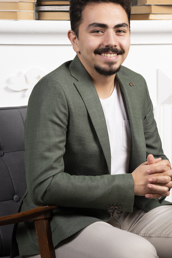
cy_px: 125
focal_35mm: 152
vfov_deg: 13.5
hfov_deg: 9.0
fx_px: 1088
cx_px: 120
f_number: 8
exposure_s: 1/60
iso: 250
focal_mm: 105
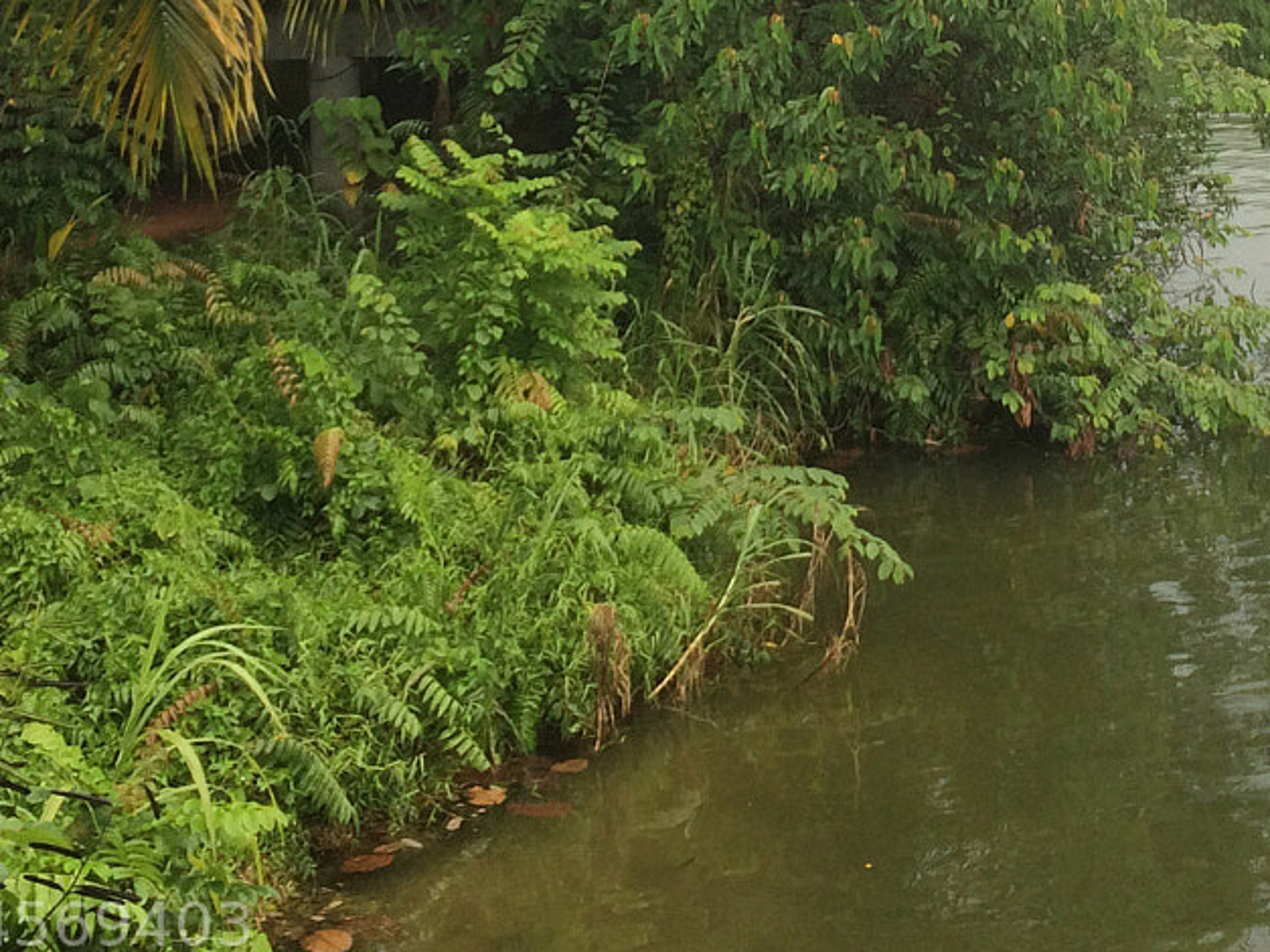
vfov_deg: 19.0
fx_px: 2714
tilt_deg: -2.9
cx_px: 812
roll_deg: +0.5
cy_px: -132
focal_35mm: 74
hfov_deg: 26.2
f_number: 2.2
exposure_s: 1/100
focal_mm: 4.15
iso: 32
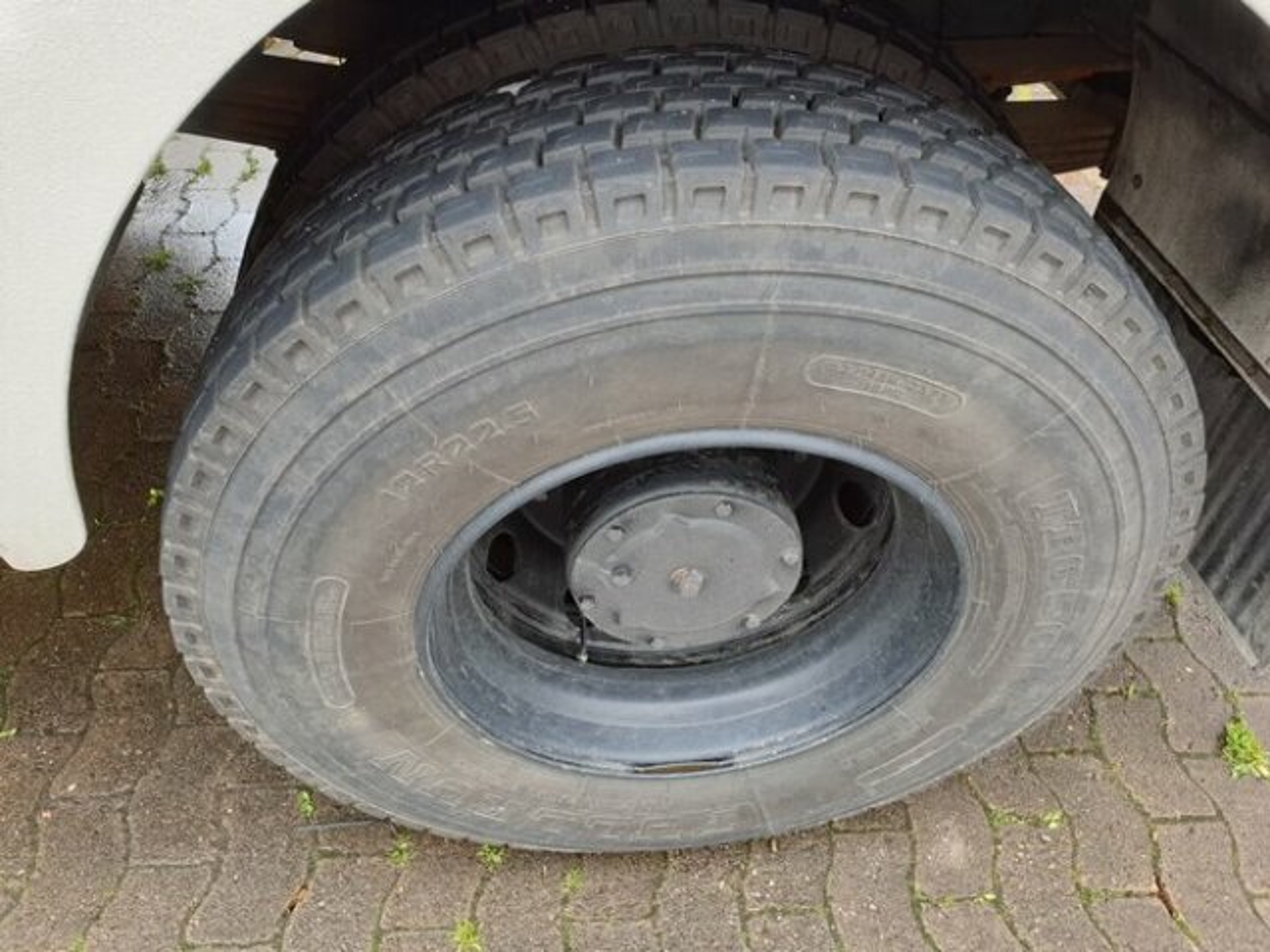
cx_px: 635
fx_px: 954
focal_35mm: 26
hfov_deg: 67.3
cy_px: 476
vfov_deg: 53.1
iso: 50
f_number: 2.4
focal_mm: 4.3
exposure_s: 1/133
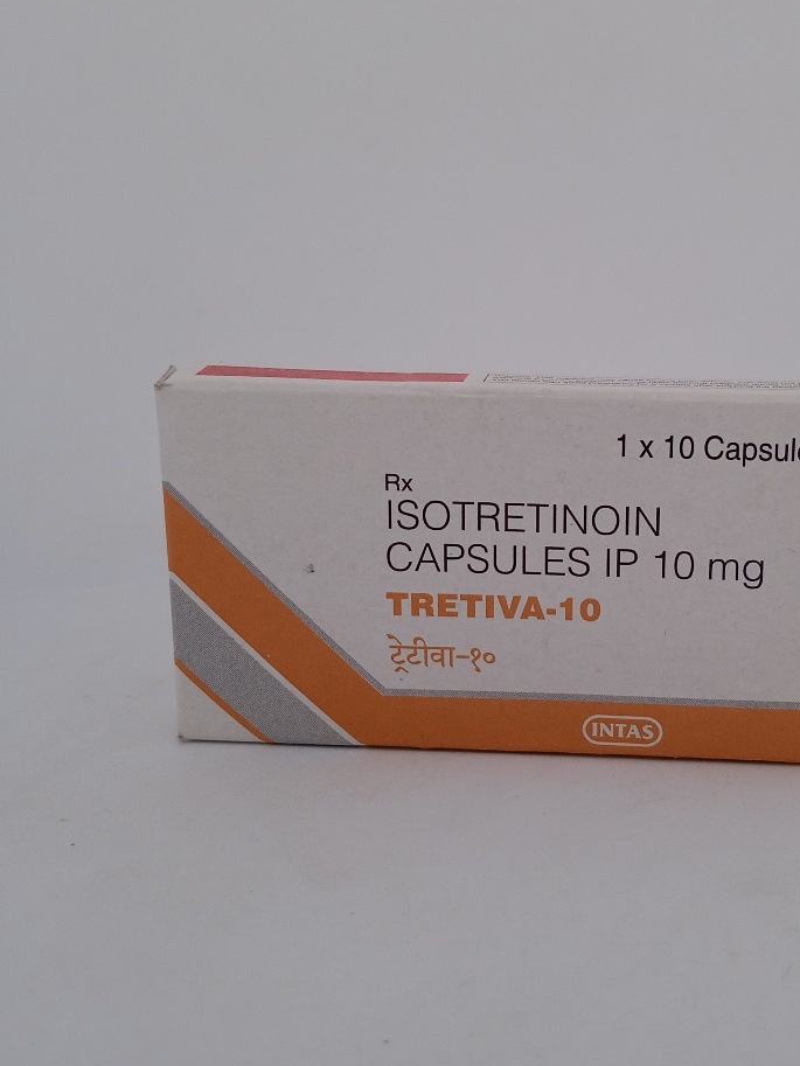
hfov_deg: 31.1
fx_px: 1417
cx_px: 582
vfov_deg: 41.2
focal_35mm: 46
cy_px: 469
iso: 100
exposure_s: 1/260
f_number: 2.2
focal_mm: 3.43
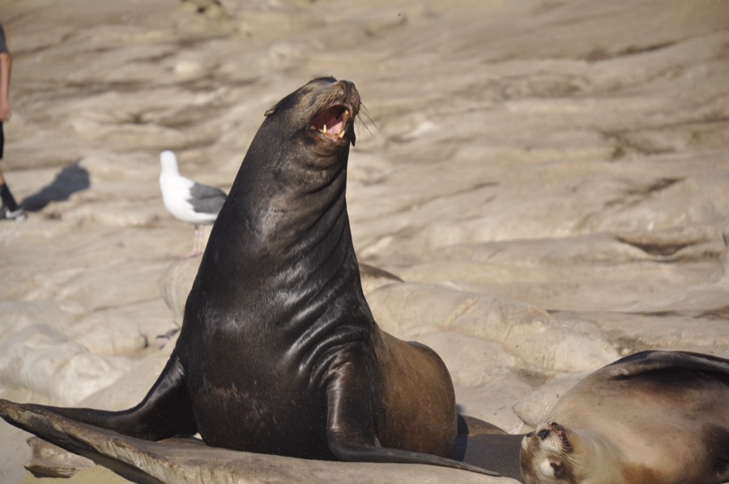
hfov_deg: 10.2
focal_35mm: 202
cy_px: 242
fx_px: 4094
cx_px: 364
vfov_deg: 6.8
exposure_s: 1/1600
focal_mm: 135
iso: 400
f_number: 6.3
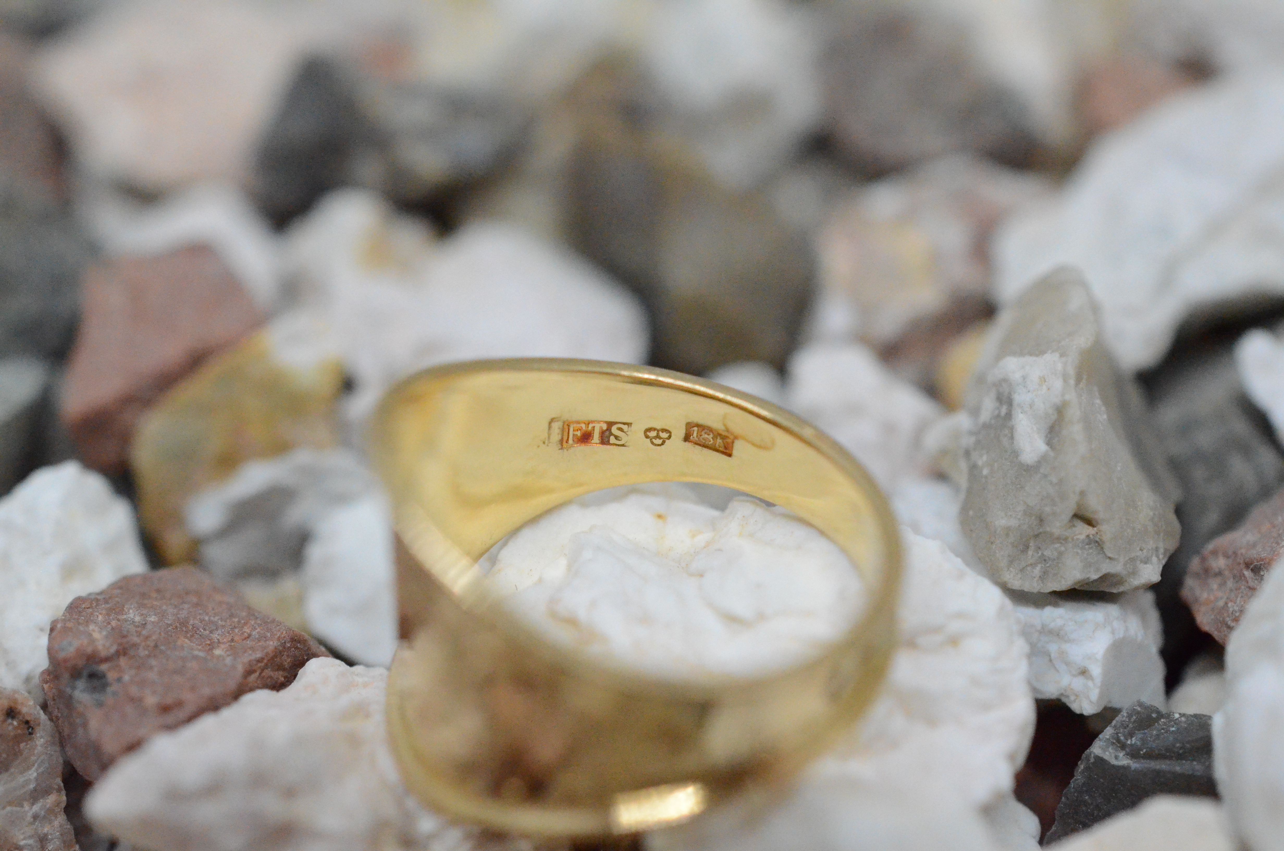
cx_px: 642
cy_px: 426
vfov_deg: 22.5
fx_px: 2136
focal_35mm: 60
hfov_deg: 33.5
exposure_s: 1/2500
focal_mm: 40
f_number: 6.3
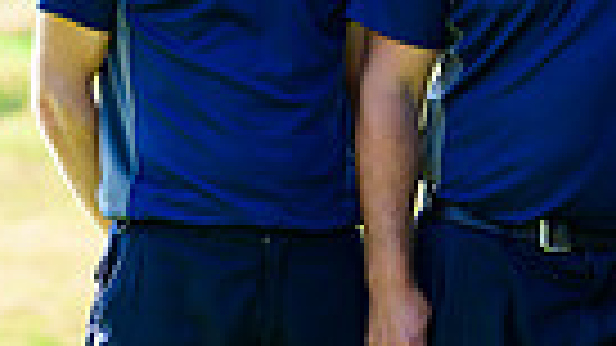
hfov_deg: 3.7
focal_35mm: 577
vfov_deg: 2.1
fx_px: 9423
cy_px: -38
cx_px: 1201
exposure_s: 1/320
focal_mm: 130
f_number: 7.1
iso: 500
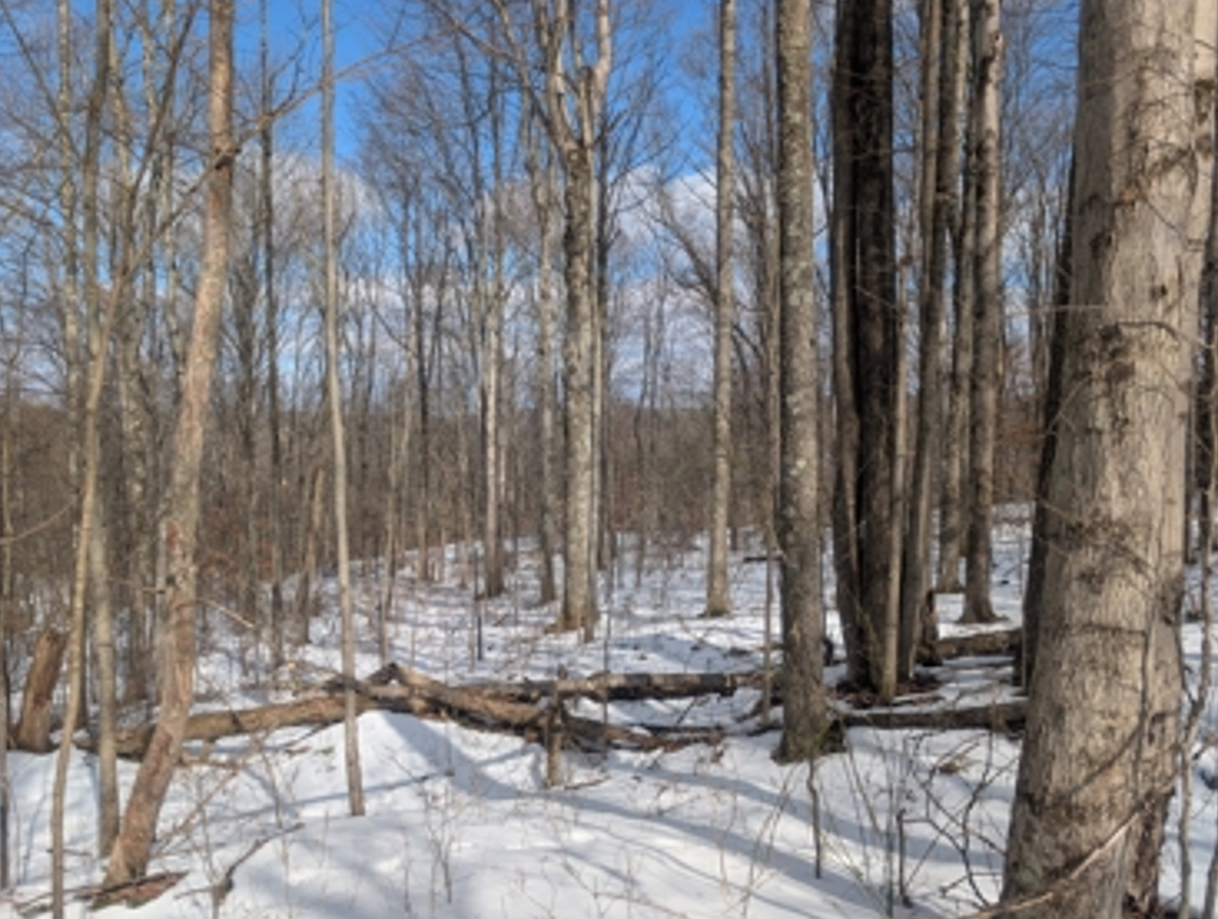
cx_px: 577
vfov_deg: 53.2
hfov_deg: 67.1
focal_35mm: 26
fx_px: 917
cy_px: 468
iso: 21
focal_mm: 6.9
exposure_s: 1/980
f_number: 1.68
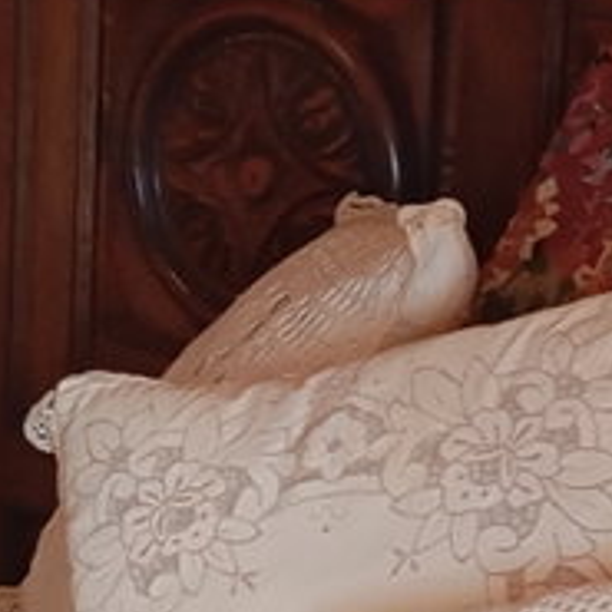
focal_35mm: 214
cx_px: -331
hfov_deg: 8.0
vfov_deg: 8.2
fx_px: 4280
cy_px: 409
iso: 1087
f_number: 1.8
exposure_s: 1/33.3
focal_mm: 4.22
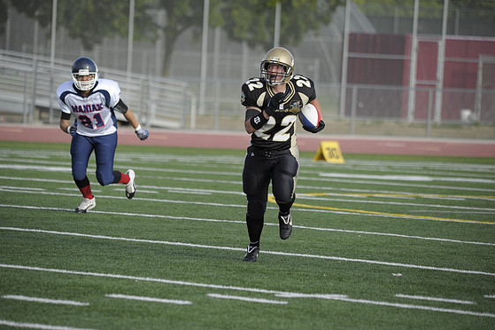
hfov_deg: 5.7
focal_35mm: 363
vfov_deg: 3.8
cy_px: 166
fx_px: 4988
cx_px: 242
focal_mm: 350
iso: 450
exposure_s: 1/1000
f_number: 6
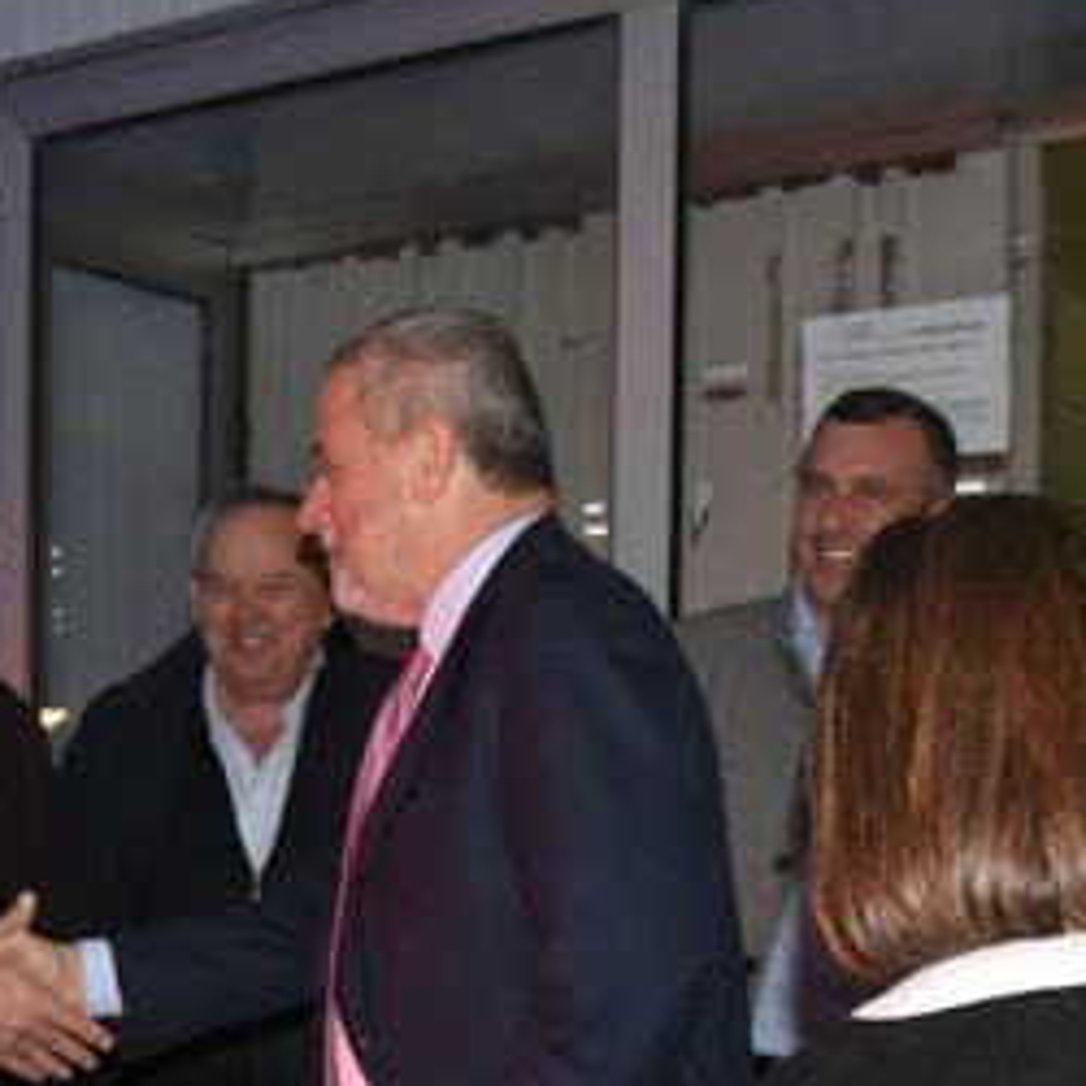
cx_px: 235
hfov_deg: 25.3
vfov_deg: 24.8
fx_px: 2378
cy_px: 1027
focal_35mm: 67
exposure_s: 1/60
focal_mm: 24
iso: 8000
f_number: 9
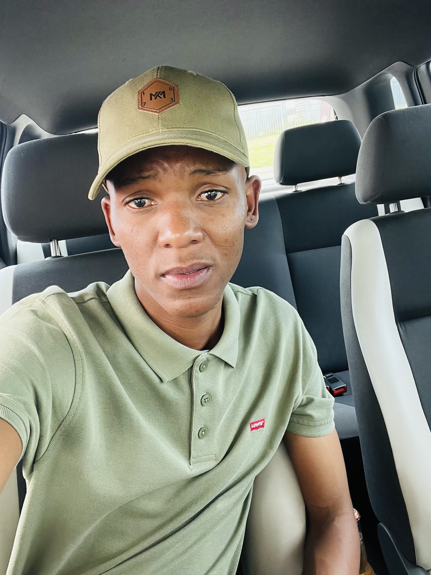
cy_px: 288
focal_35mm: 30
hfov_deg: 46.8
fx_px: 498
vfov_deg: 60.0
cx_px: 216
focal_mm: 2.71
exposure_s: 1/60
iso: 100
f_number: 2.2
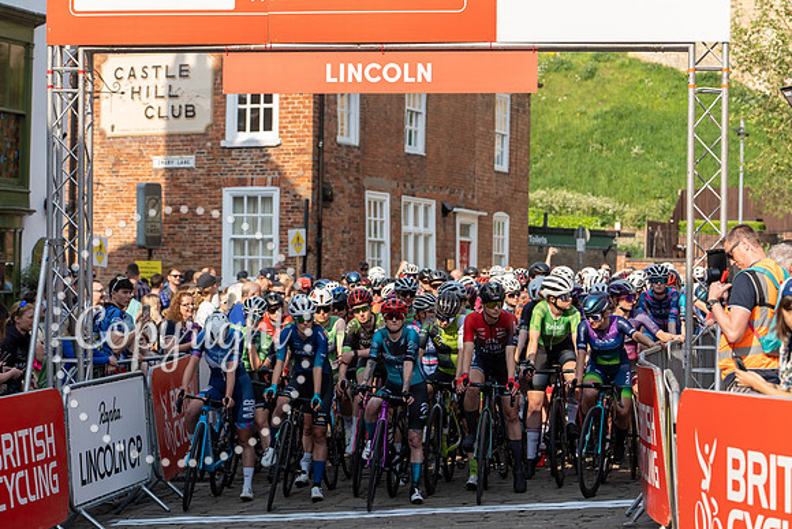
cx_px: 396
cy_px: 264
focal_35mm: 98
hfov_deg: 20.8
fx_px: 2156
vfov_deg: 14.0
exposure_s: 1/1000
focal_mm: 98
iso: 200
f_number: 4
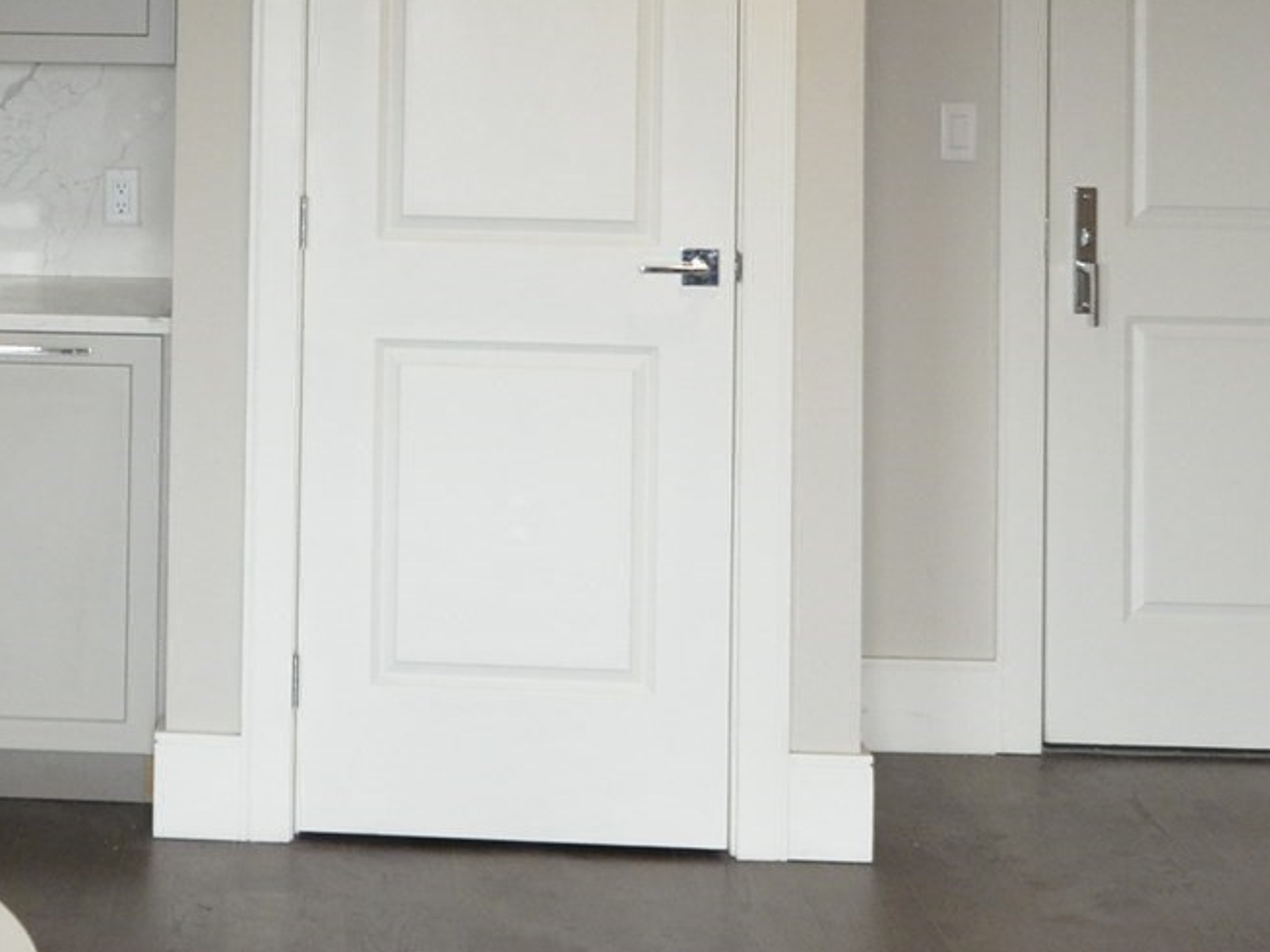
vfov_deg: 19.7
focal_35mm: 72
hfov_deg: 26.2
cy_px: -62
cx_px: 136
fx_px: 2641
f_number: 5.6
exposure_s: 1/160
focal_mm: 16
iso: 1600
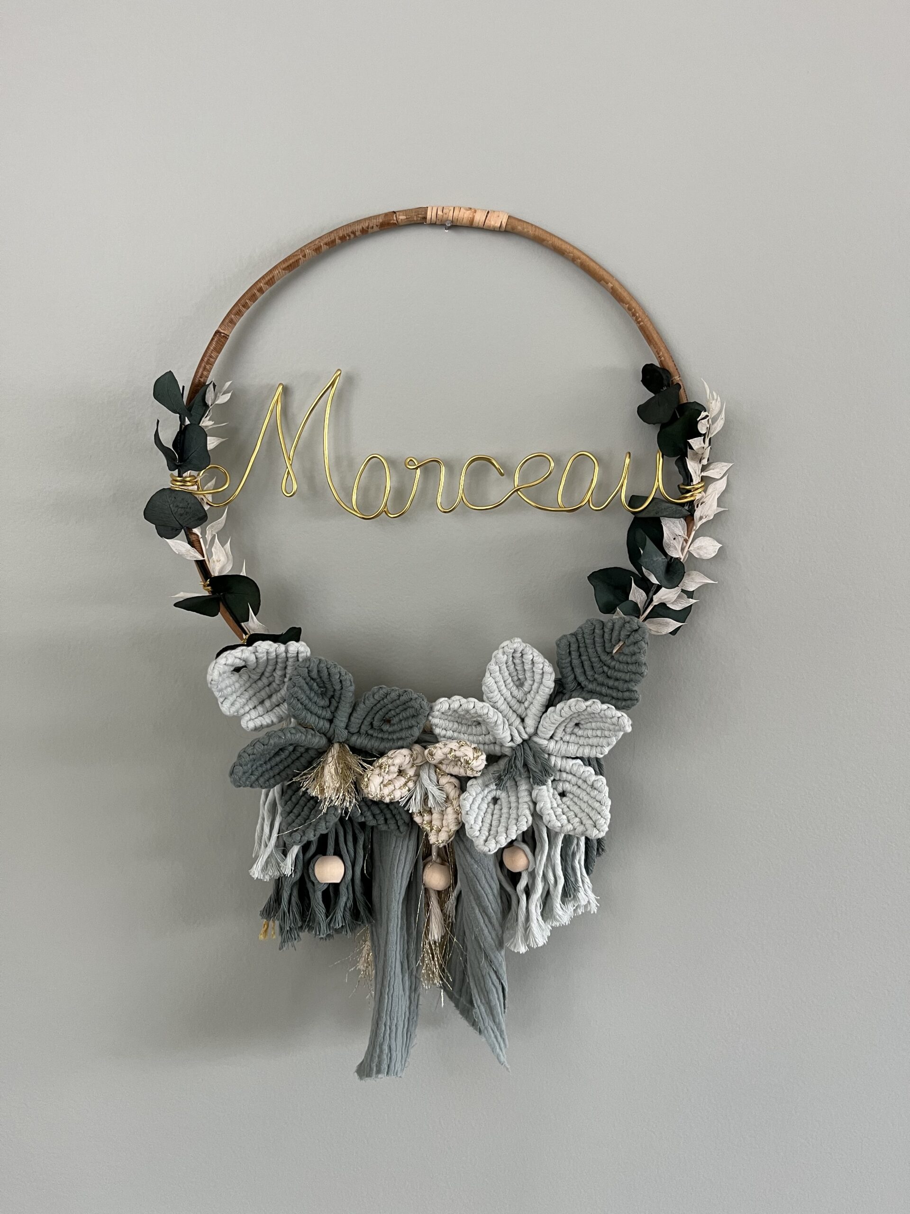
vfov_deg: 67.3
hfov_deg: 53.1
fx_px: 911
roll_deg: -0.3
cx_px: 455
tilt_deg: -12.0
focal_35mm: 26
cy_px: 607
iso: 125
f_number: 1.6
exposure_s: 1/72
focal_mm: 5.1
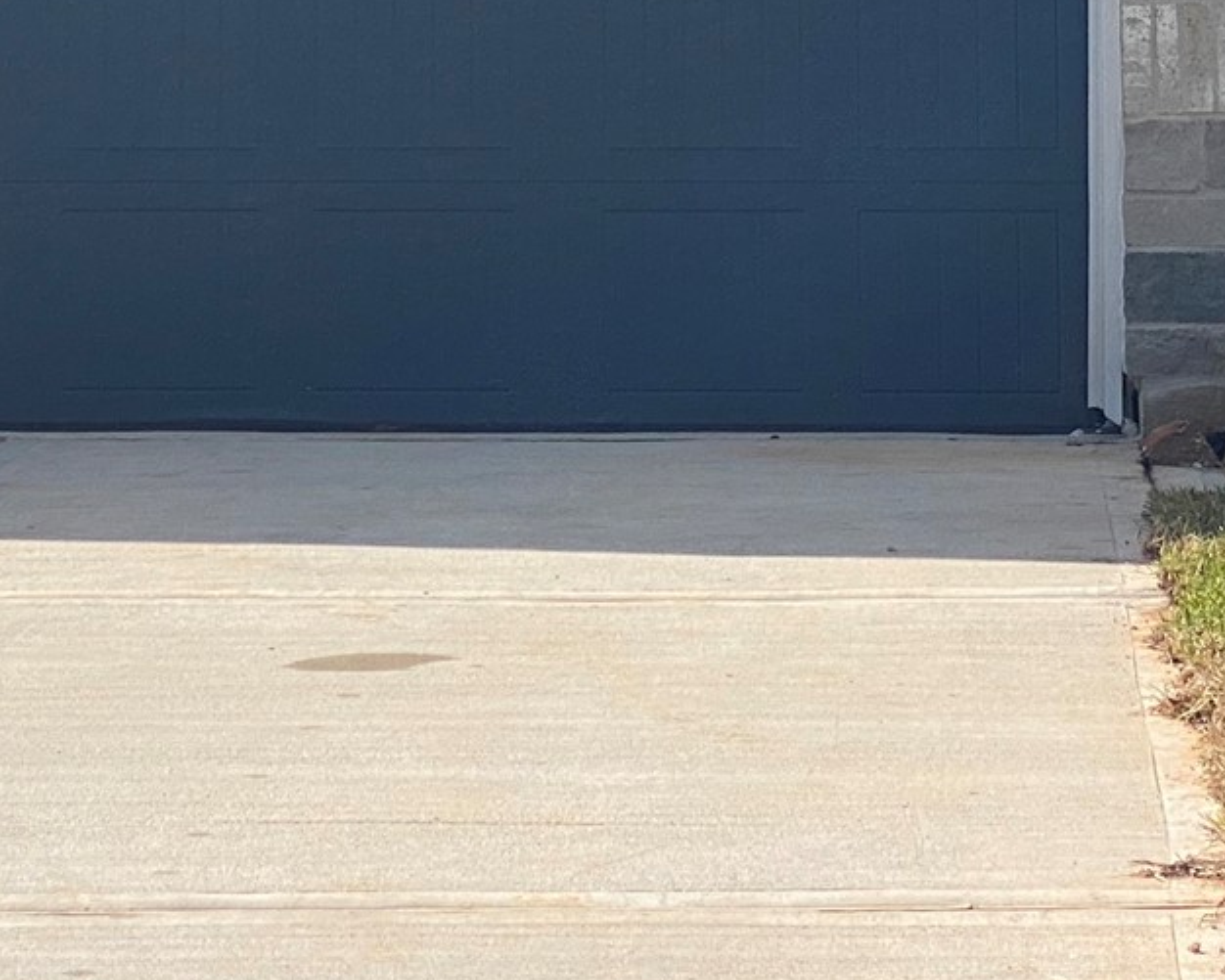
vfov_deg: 9.1
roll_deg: -0.7
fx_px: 6019
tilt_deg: +6.7
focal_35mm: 166
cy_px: -497
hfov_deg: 11.6
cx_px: 485
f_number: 2
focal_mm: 6
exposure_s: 1/2994
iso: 20
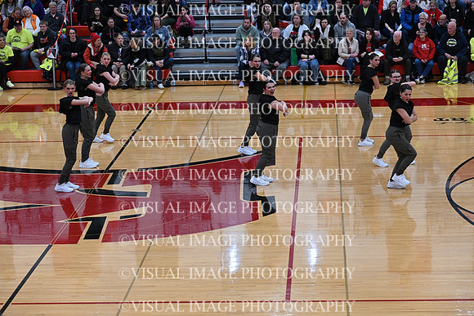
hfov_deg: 21.5
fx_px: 1251
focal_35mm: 95
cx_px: 237
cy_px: 158
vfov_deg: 14.4
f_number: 4
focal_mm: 95
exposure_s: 1/400
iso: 4000
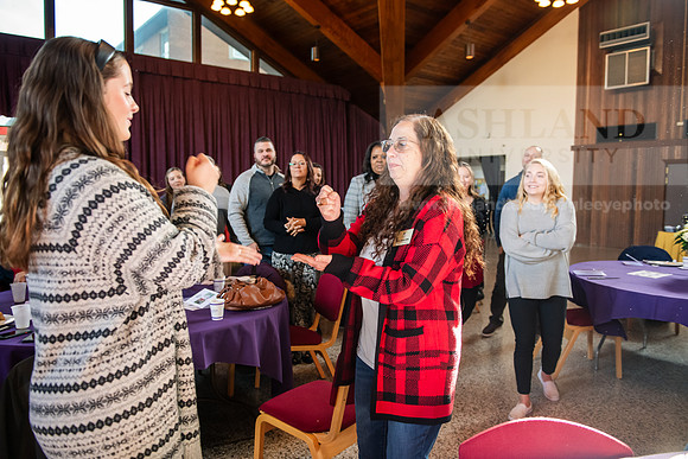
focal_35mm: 27
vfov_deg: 48.0
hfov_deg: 67.4
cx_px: 344
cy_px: 230
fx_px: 516
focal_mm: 27
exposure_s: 1/200
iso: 2000
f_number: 3.2
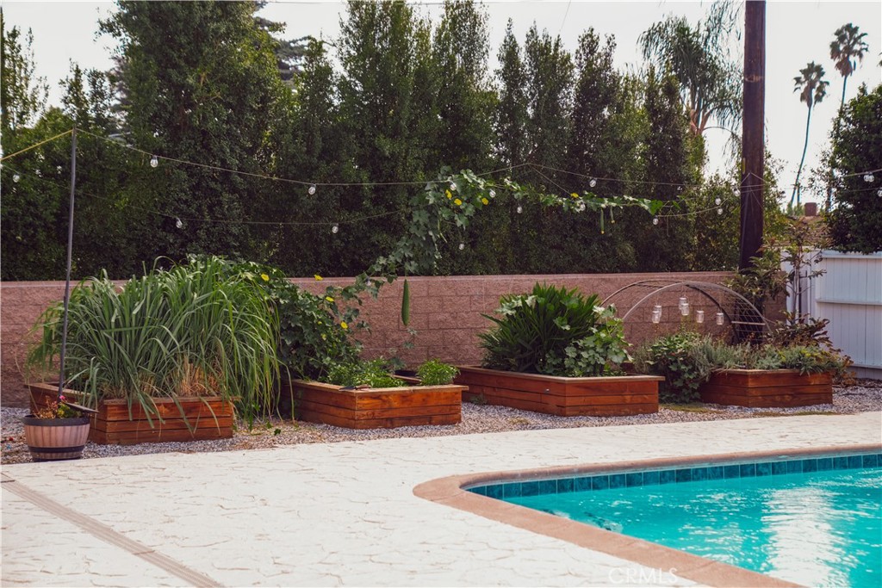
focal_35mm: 64
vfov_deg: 21.2
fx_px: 1568
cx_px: 441
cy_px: 294
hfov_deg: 31.4
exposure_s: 1/160
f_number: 4
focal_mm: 64
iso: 1250
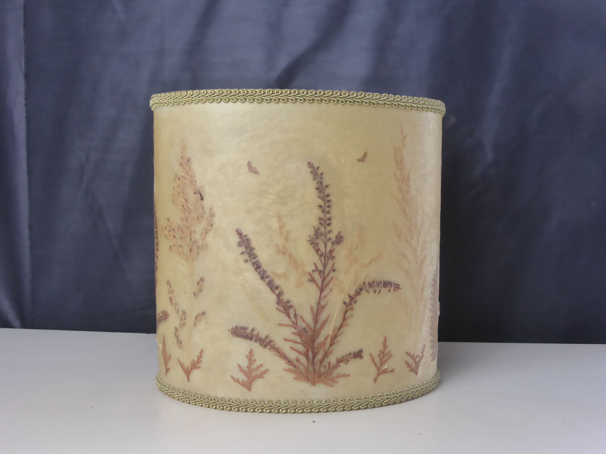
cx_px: 303
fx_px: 683
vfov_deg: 36.8
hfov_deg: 47.9
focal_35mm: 39
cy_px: 227
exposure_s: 1/60
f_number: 3.9
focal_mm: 6.9
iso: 400
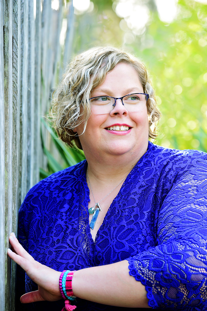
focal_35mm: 200
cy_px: 156
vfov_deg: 10.3
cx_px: 104
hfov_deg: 6.9
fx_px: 1723
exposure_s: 1/100
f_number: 5
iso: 400
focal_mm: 200
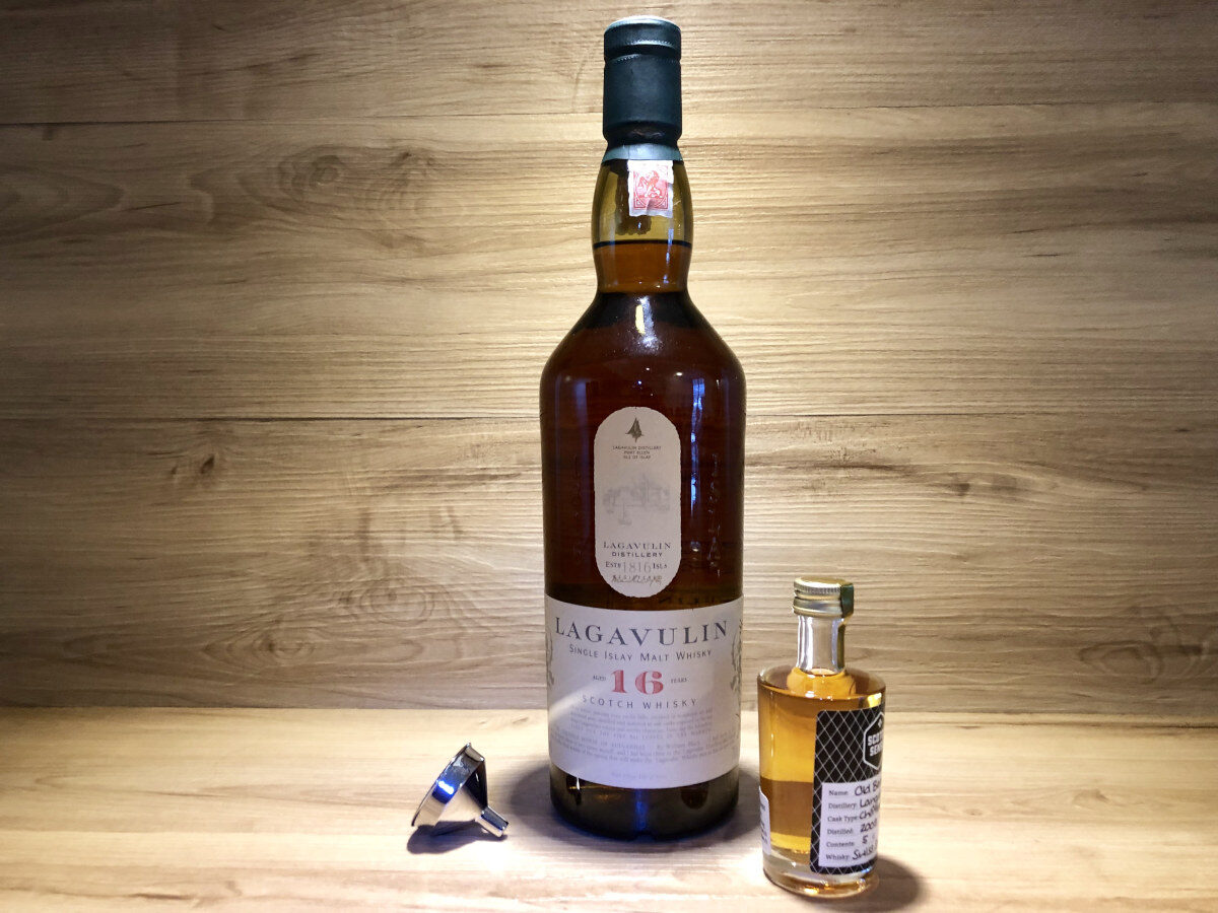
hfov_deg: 63.4
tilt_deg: -0.2
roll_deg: +1.2
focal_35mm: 28
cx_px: 609
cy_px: 456
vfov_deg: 49.7
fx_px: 985
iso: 64
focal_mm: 3.99
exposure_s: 1/17
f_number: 1.8
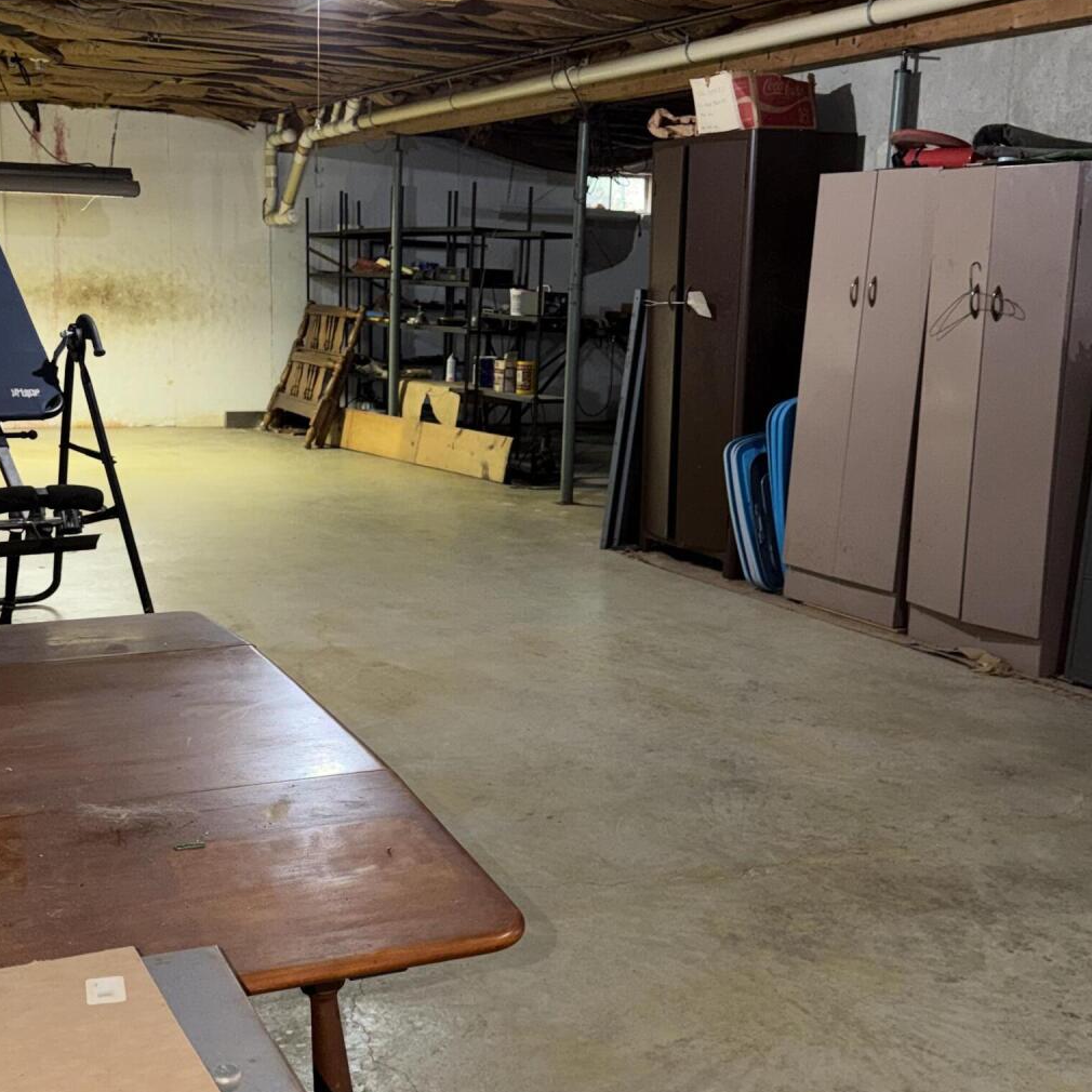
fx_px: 1499
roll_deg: -2.4
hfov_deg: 40.0
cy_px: 632
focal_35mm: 42
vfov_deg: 39.9
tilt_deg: -13.6
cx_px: 493
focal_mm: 6.76
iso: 160
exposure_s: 1/13
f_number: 1.78
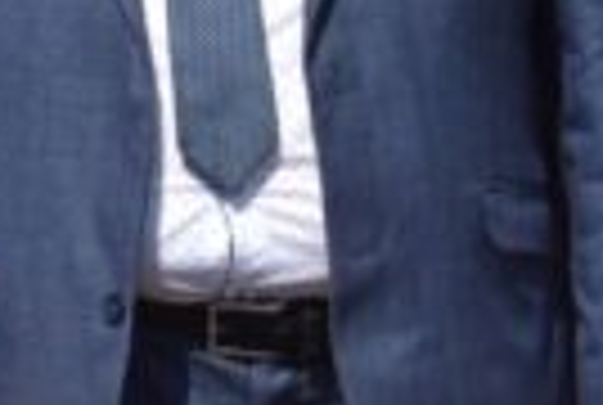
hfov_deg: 6.6
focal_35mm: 301
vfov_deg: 4.6
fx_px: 5057
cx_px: -657
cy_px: 18
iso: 200
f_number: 10
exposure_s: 1/400
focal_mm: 45
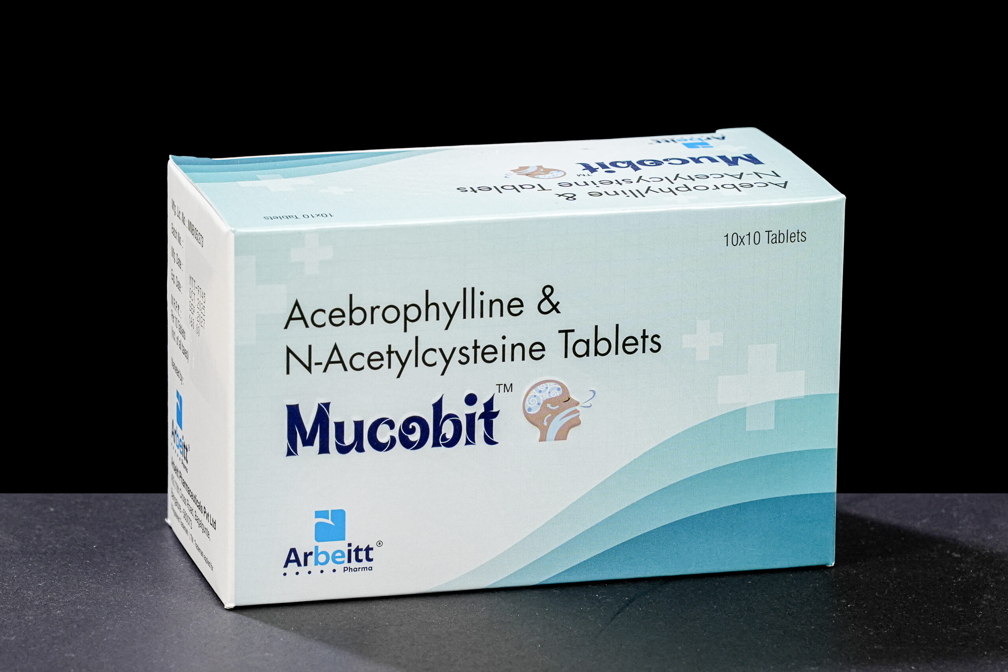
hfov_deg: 23.9
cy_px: 336
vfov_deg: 16.1
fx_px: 2380
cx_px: 504
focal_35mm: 85
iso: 800
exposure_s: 1/80
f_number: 6.3
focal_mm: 85
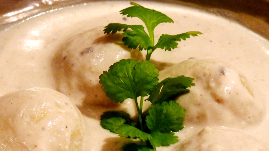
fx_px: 892
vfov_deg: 9.7
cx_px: 142
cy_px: 137
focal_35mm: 125
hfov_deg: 17.2
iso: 400
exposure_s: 1/30
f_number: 3.4
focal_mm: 14.9
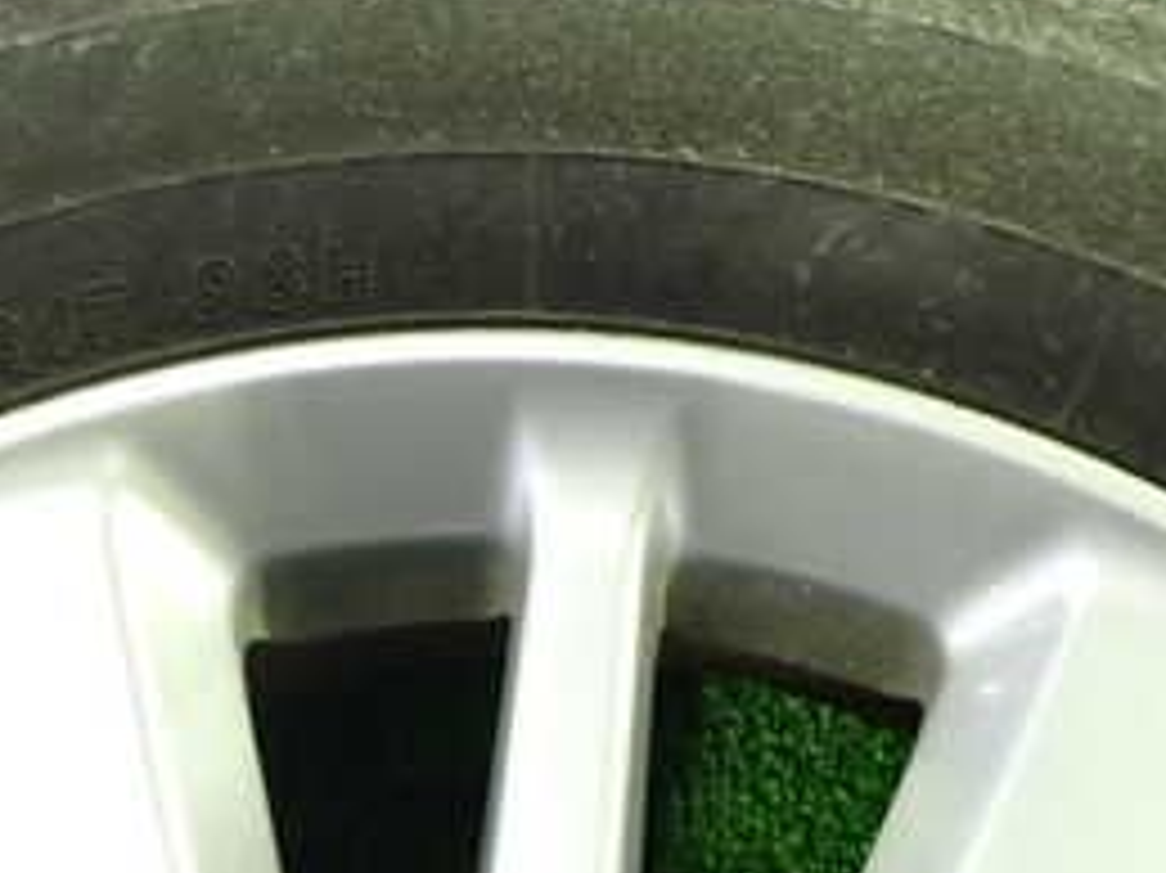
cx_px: 540
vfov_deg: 25.2
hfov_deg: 33.2
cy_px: 518
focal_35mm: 58
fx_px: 1953
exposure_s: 1/30
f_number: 2
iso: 400
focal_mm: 4.5
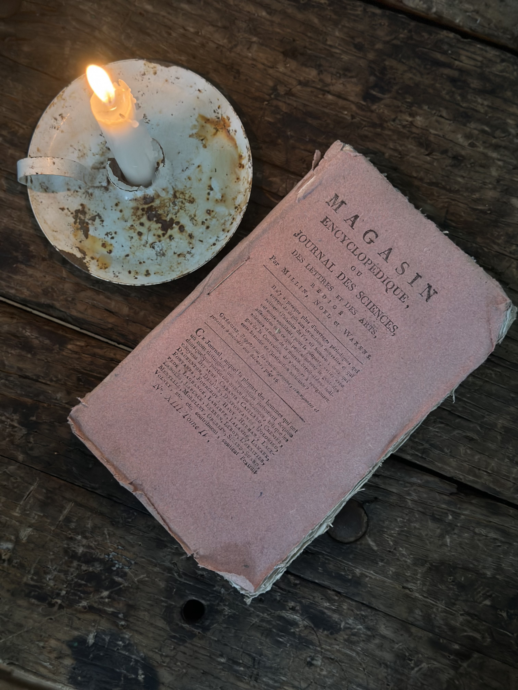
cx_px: 259
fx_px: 958
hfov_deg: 30.3
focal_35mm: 48
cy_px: 345
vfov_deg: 39.7
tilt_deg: -86.6
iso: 250
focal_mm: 6.86
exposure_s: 1/60
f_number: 1.78
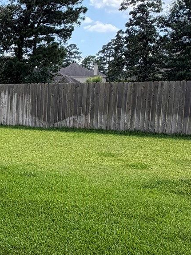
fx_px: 368
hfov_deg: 23.4
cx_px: -94
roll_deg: -0.3
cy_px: 143
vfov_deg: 38.1
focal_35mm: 50
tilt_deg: -6.7
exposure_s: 1/631
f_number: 2.2
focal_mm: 2.22
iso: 40
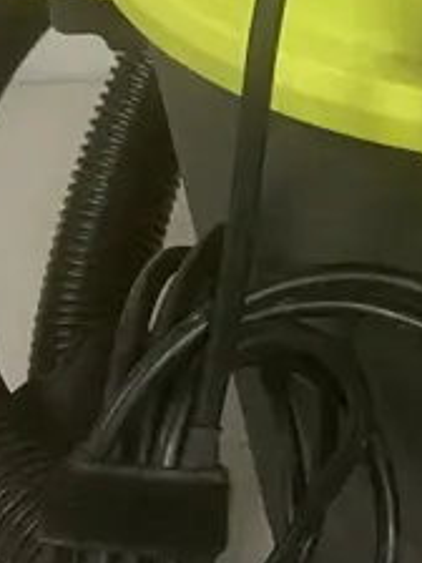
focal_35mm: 128
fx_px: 2081
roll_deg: +0.3
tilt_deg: -35.1
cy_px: 249
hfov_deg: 11.0
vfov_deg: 15.4
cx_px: 711
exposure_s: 1/50
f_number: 1.8
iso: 200
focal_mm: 3.99
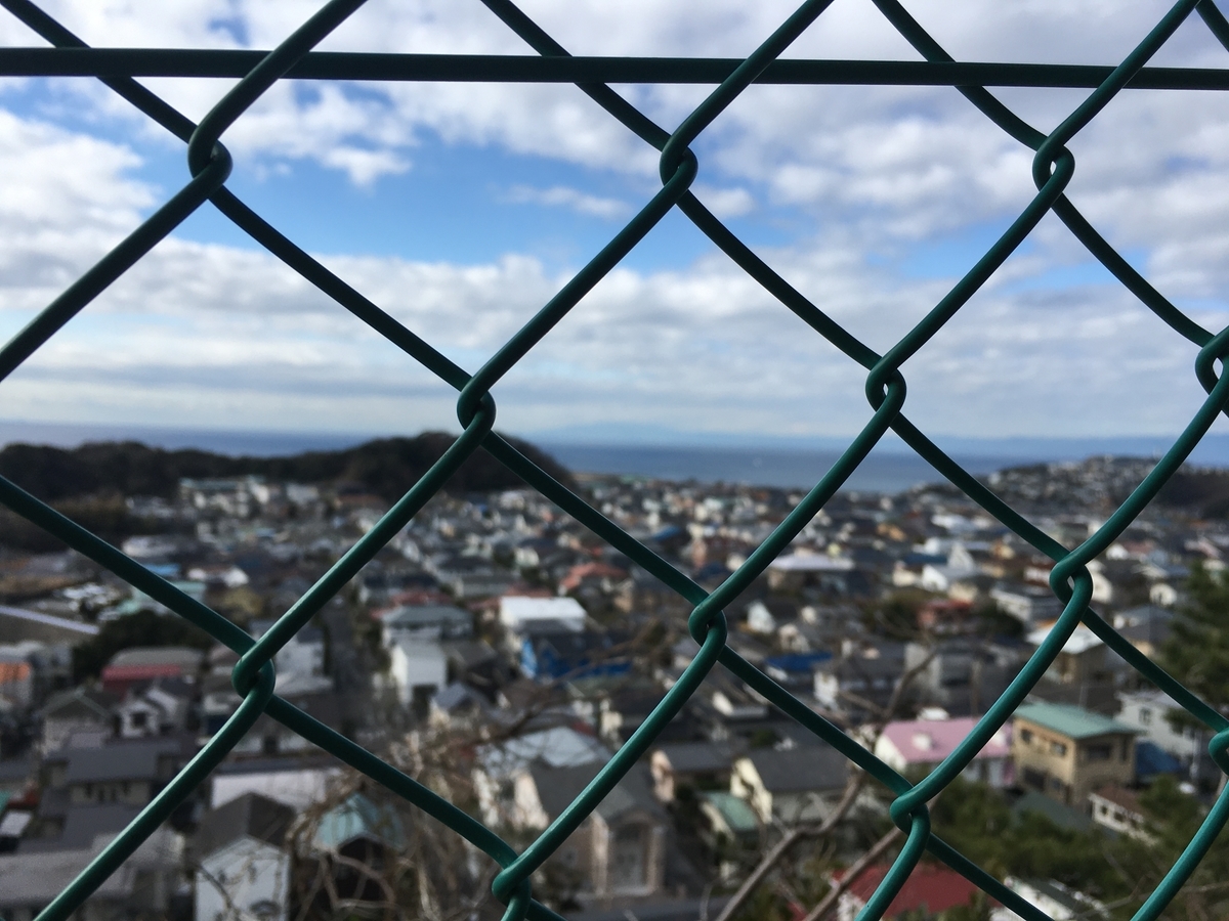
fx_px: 1030
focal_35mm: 29
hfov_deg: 61.7
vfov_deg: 48.2
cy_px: 460
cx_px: 614
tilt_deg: -1.3
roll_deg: -2.2
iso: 25
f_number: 2.2
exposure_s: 1/1350
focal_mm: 4.15
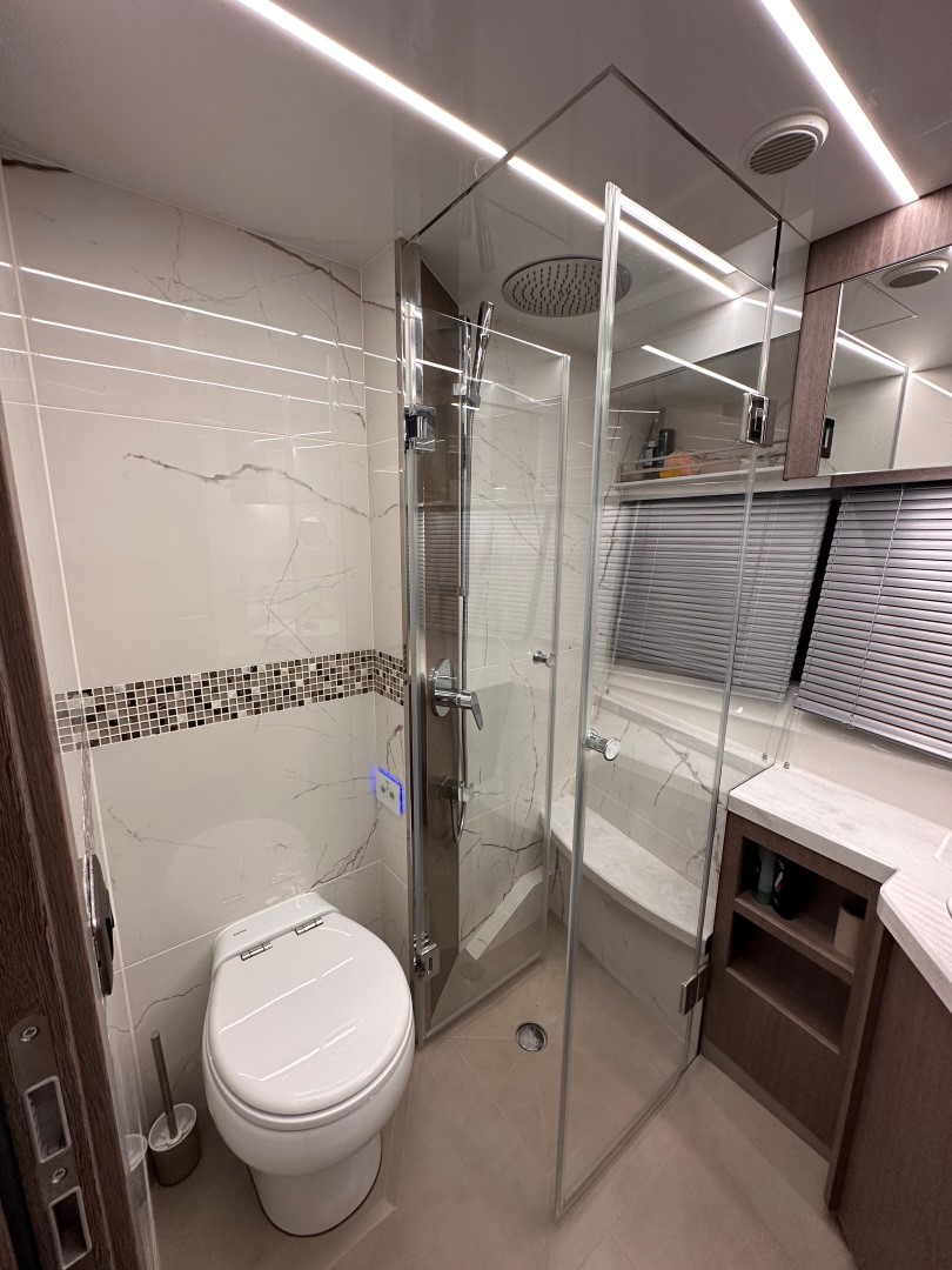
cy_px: 635
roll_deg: -2.2
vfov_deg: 102.1
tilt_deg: -11.4
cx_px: 476
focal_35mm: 14
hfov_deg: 85.7
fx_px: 513
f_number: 2.2
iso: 160
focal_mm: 2.22
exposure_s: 1/113
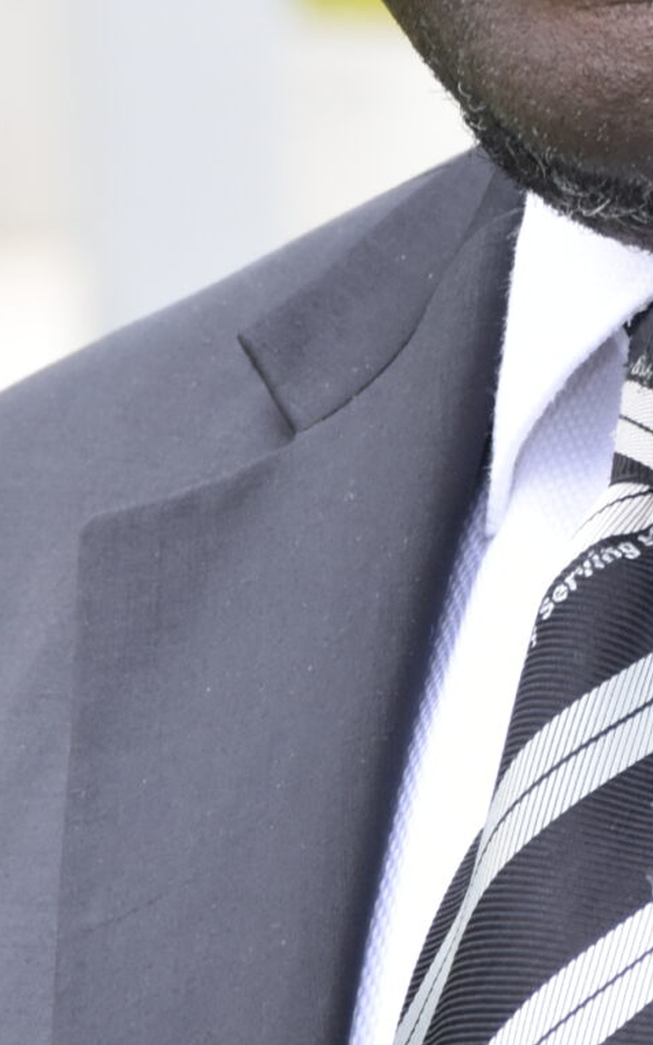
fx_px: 14605
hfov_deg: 2.6
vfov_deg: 4.1
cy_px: 230
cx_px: 867
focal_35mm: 513
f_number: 9.5
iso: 400
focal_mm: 100
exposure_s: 1/125
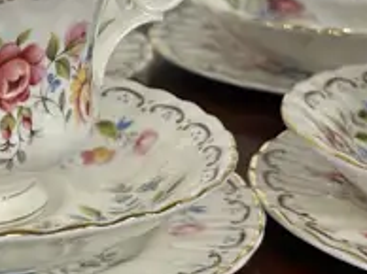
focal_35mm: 127
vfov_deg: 11.6
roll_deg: -0.1
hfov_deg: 15.1
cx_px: -36
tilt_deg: -13.9
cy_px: 32
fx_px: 1345
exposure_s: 1/100
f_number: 1.78
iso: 125
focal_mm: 6.86
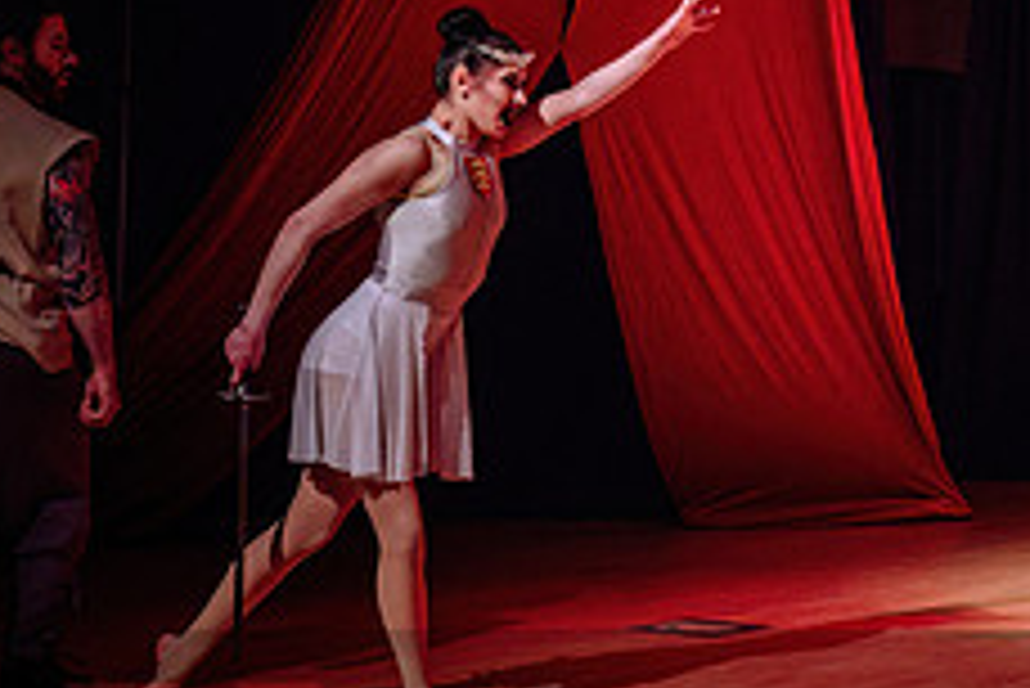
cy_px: 230
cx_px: 1026
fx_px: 2577
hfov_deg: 21.8
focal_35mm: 90
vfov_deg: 15.2
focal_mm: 33
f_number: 2.8
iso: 1600
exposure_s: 1/160
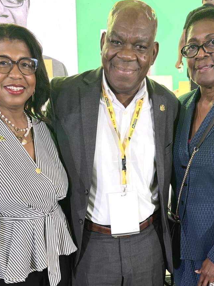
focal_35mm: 48
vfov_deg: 37.8
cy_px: 240
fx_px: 396
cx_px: 109
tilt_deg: -18.9
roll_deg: +1.5
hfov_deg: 30.3
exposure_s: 1/60
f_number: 1.6
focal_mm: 5.96
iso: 125
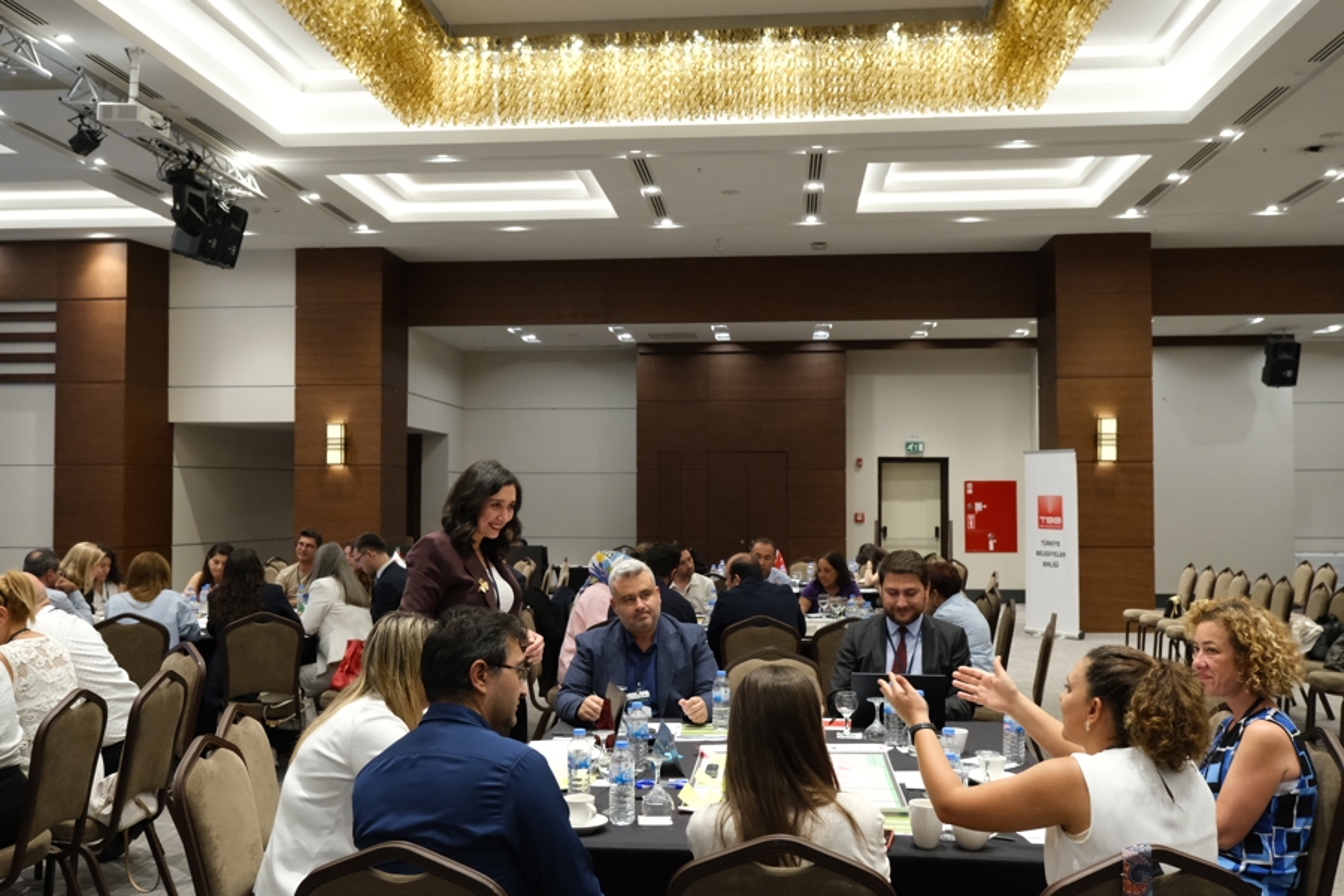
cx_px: 672
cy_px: 448
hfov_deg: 58.7
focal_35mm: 32
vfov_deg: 41.1
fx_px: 1195
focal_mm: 21.2
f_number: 4
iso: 3200
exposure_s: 1/105
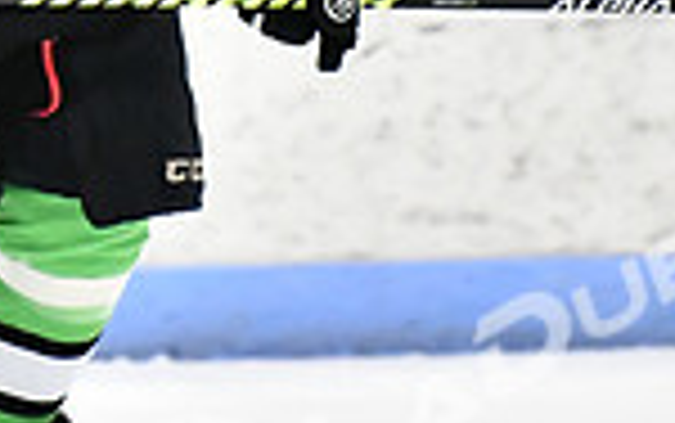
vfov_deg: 1.2
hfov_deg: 1.9
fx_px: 20619
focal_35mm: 1120
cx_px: 86
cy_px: -142
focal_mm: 190
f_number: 2.8
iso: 6400
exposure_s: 1/1250
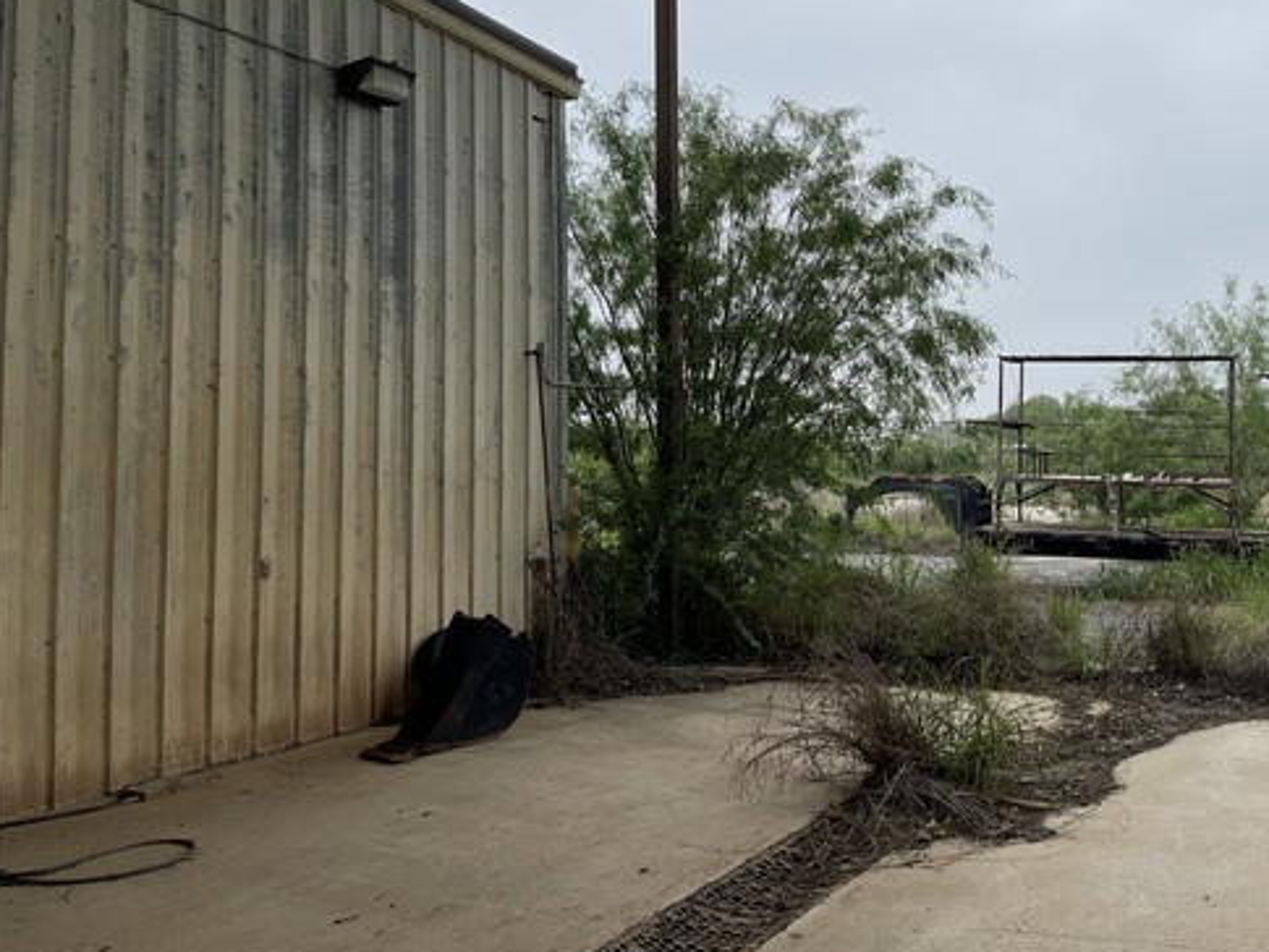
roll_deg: +0.4
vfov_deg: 42.6
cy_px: 343
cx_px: 829
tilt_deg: +4.9
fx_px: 1210
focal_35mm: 33
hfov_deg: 54.4
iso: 32
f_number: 1.6
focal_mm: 5.1
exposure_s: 1/4049
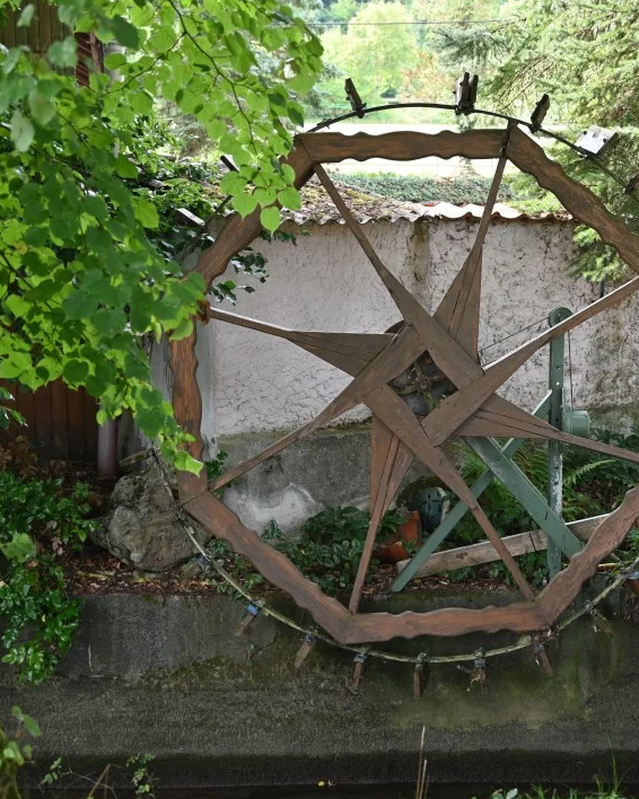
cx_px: 426
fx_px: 1490
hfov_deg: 24.1
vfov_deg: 30.0
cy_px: 403
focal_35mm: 63
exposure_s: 1/200
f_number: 4
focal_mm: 44
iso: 400
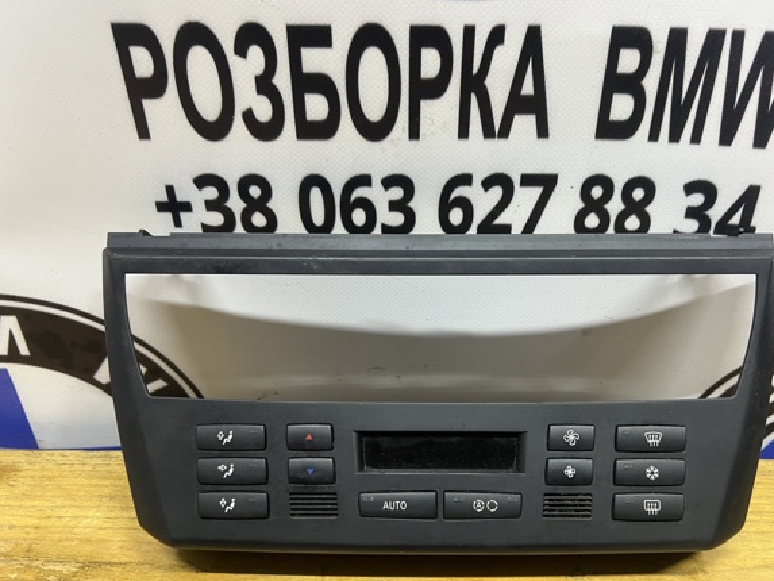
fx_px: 649
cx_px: 424
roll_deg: -1.4
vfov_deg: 48.2
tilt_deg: -32.6
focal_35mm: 29
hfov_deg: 61.5
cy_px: 321
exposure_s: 1/50
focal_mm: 5.7
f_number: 1.5
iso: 125
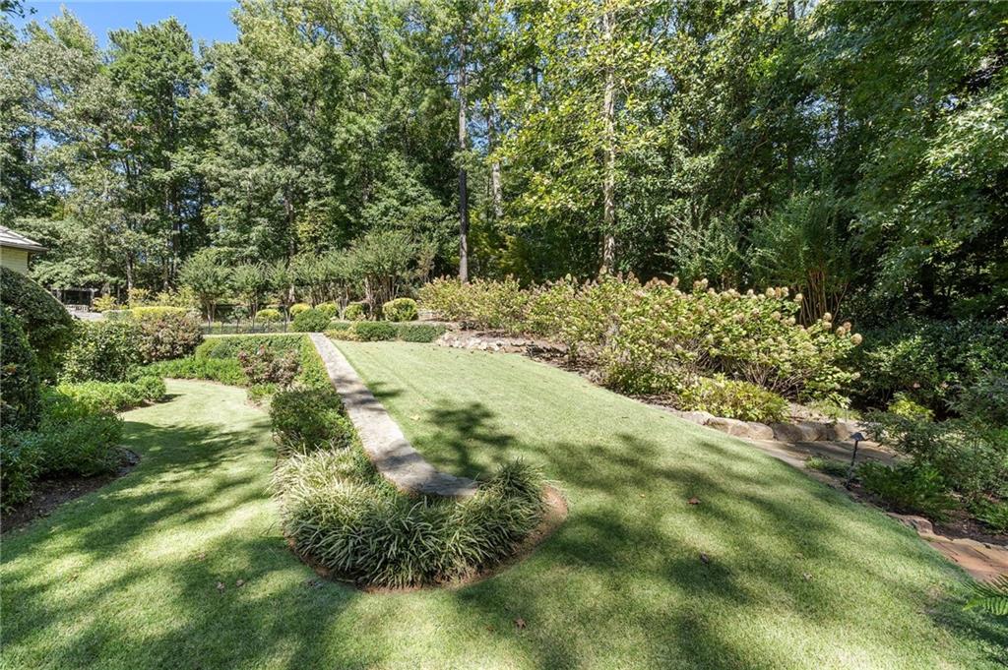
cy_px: 335
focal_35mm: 16
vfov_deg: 73.7
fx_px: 448
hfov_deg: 96.8
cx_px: 504
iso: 640
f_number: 13
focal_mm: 16
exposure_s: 1/1250
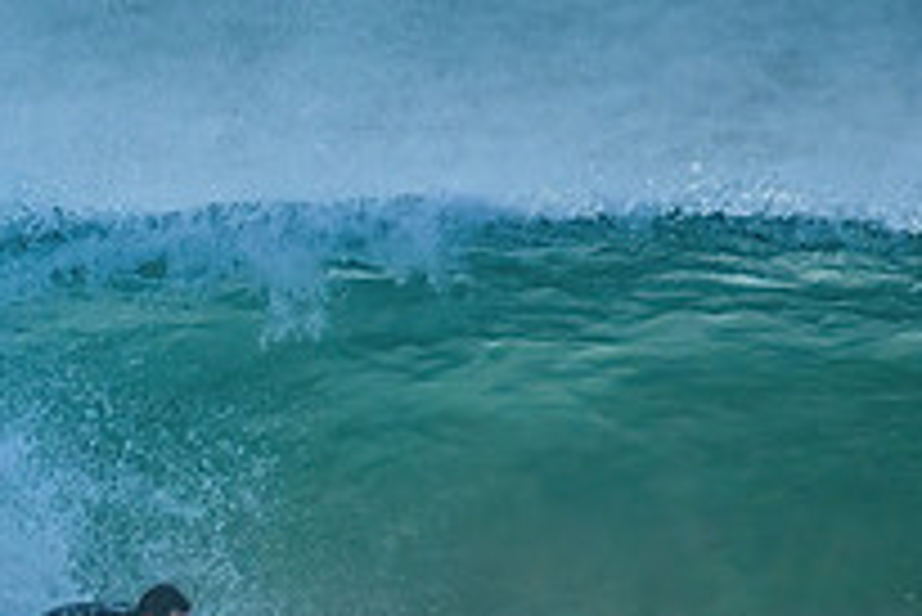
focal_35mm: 2264
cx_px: 72
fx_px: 58023
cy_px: 726
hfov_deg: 0.9
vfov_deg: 0.6
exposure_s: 1/1600
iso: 3200
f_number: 11
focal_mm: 800
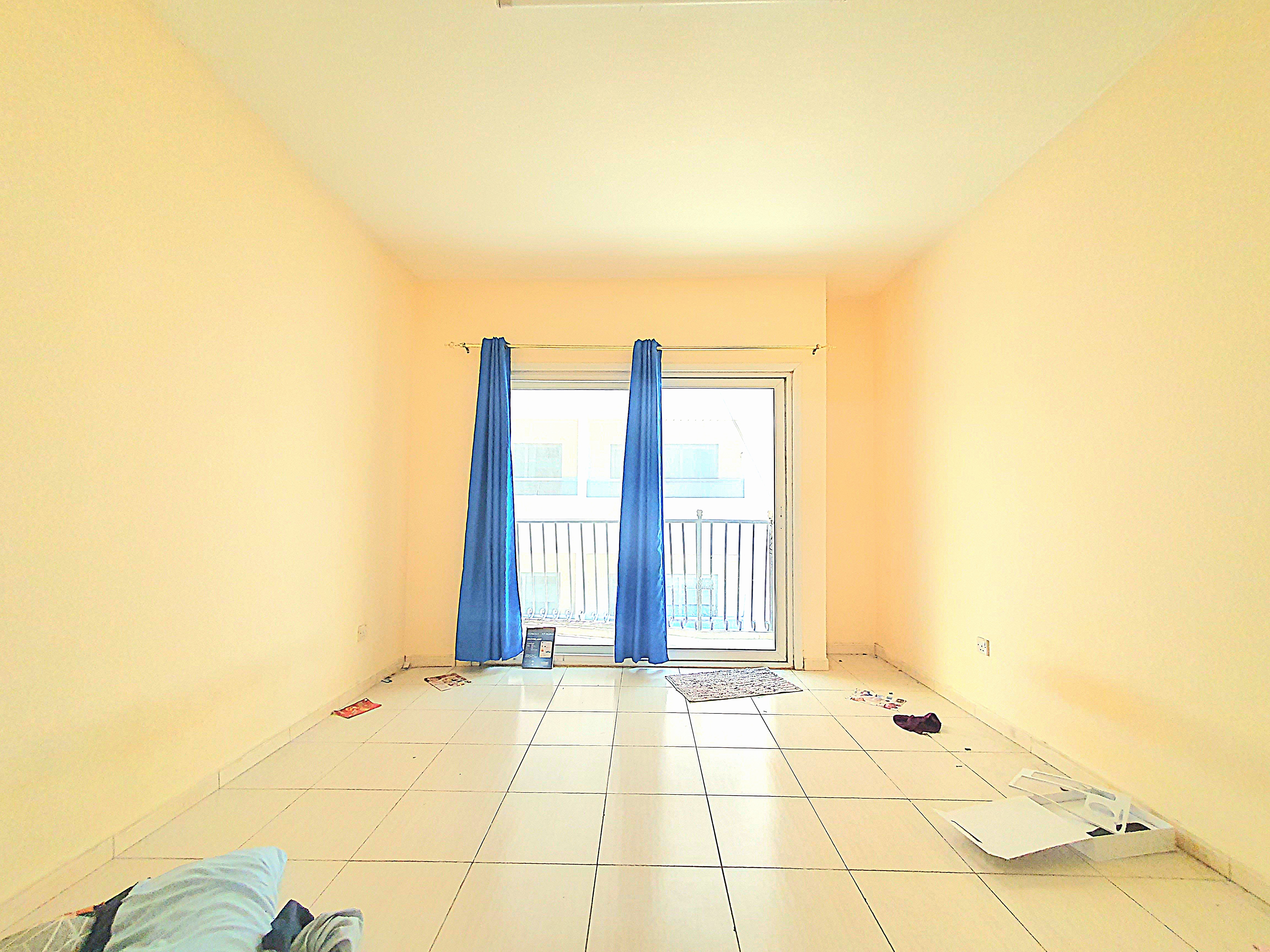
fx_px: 477
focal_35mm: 13
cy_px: 476
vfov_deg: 89.9
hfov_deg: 106.2
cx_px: 635
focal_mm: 1.8
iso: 320
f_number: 2.2
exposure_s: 1/60.2
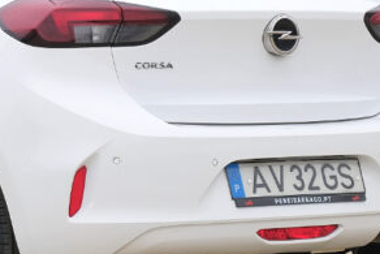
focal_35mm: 221
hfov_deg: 9.2
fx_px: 2334
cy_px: 89
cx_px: 1
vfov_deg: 6.2
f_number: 9
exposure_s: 1/400
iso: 320
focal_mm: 42
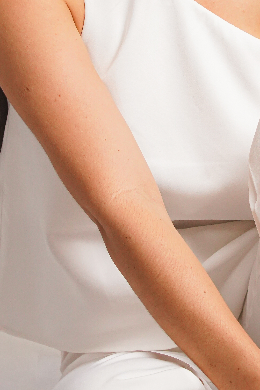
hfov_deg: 6.4
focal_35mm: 213
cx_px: 192
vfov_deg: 9.6
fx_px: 2307
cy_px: 63
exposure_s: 1/200
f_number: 7.1
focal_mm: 85
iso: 3200
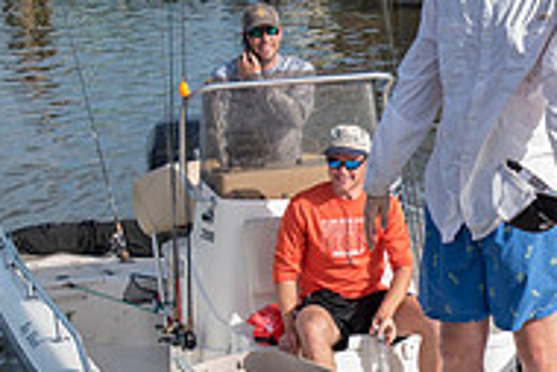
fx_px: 1657
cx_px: 528
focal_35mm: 107
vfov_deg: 12.8
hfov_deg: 18.7
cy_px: 265
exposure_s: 1/1000
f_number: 4.5
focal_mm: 35
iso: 250
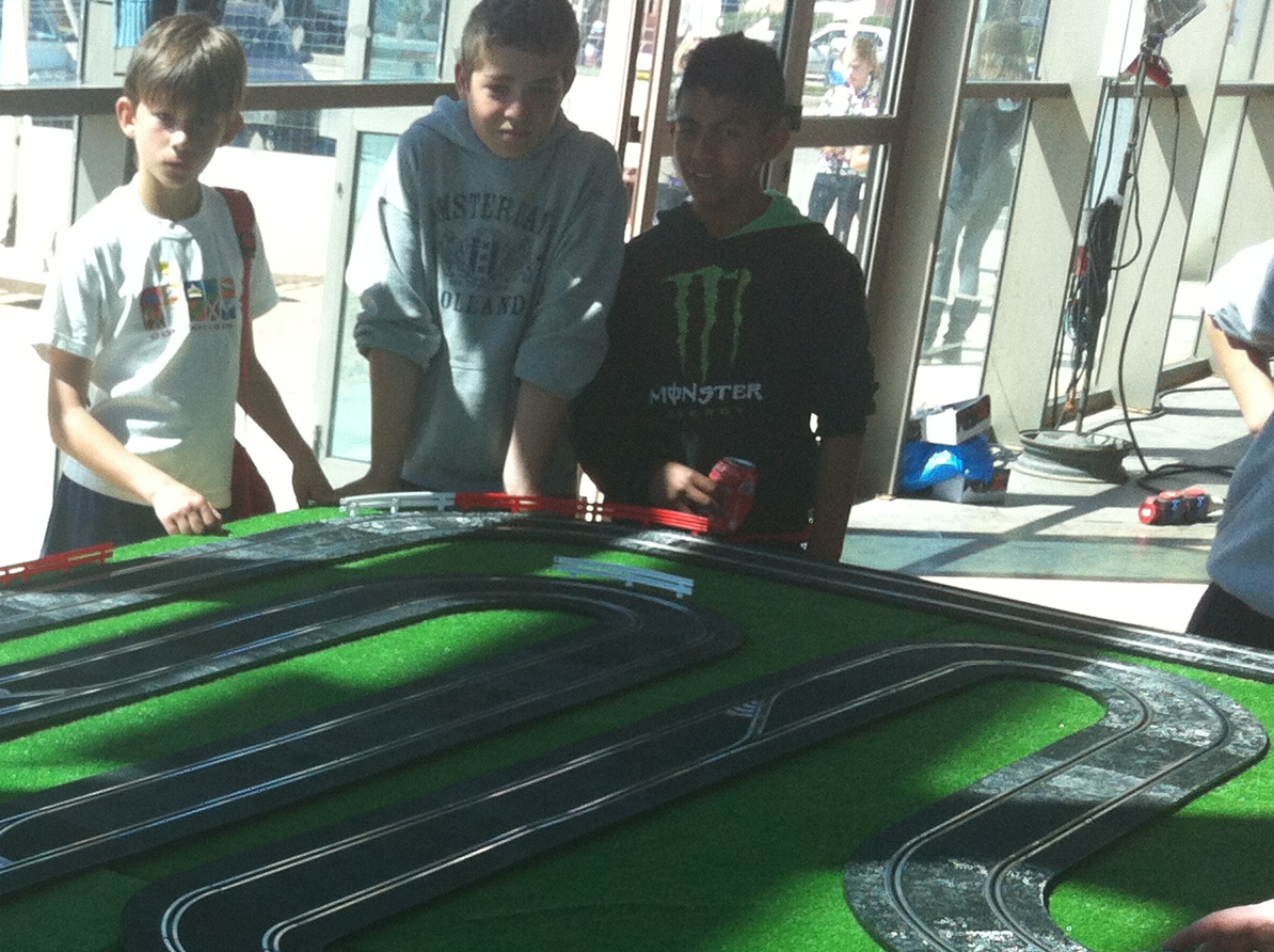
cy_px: 999
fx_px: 2793
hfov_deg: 24.3
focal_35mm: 76
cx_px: -59
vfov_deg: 18.7
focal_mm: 3.85
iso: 80
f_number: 2.8
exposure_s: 1/184
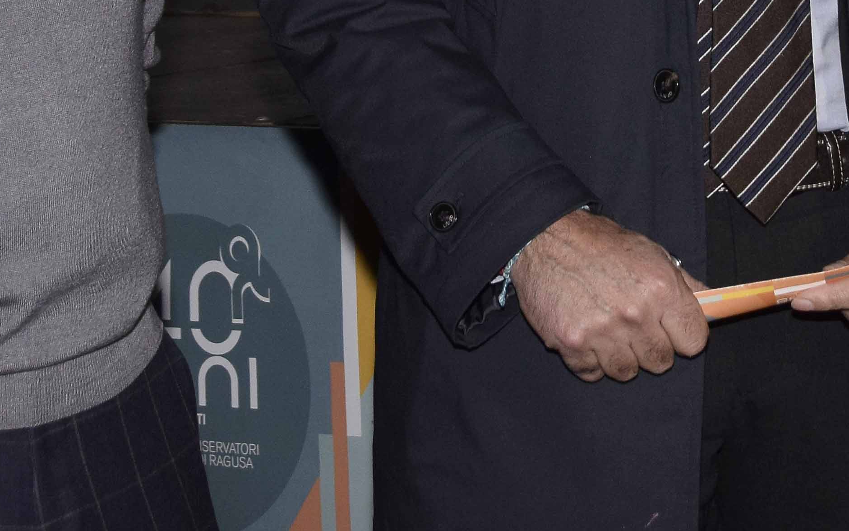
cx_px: 733
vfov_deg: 8.2
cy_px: -364
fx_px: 3609
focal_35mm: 156
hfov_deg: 13.3
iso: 800
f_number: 7.1
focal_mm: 32
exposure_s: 1/60
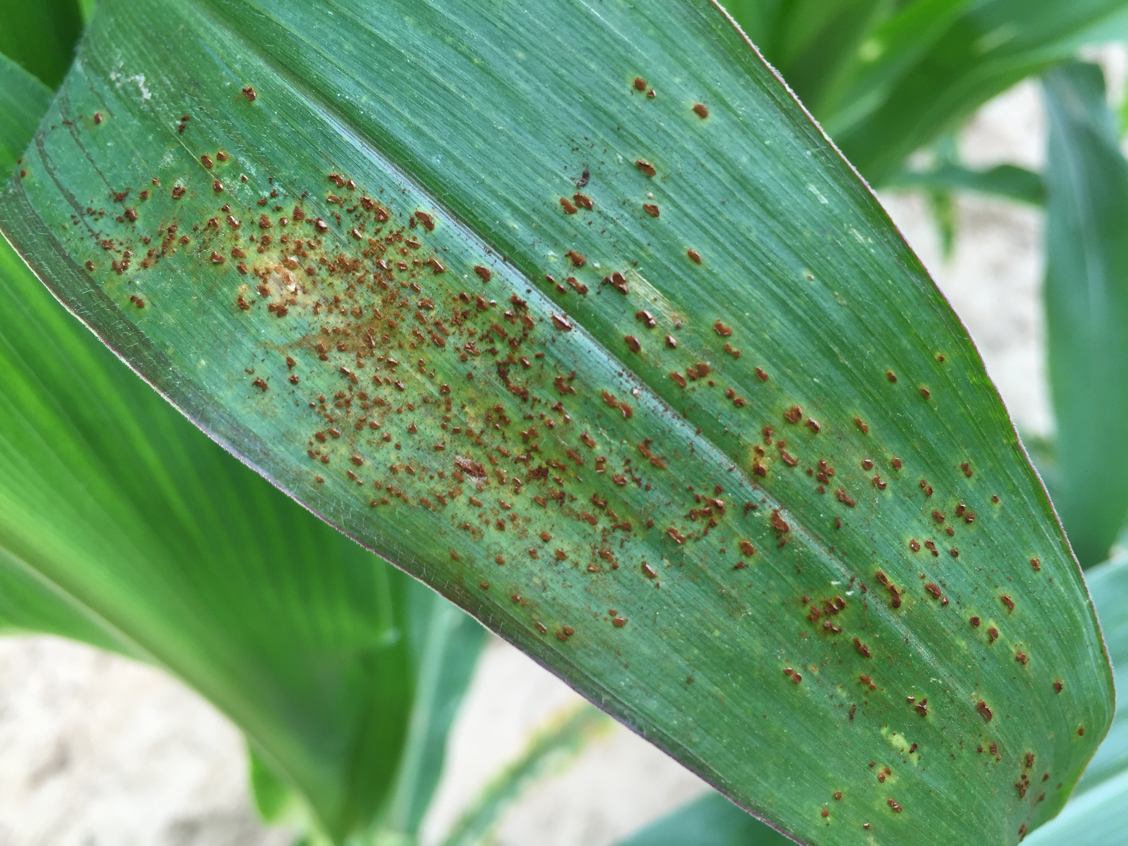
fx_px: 945
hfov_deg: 61.7
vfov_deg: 48.2
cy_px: 423
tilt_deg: -59.6
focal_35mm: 29
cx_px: 564
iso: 32
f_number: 2.2
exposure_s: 1/257
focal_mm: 4.15
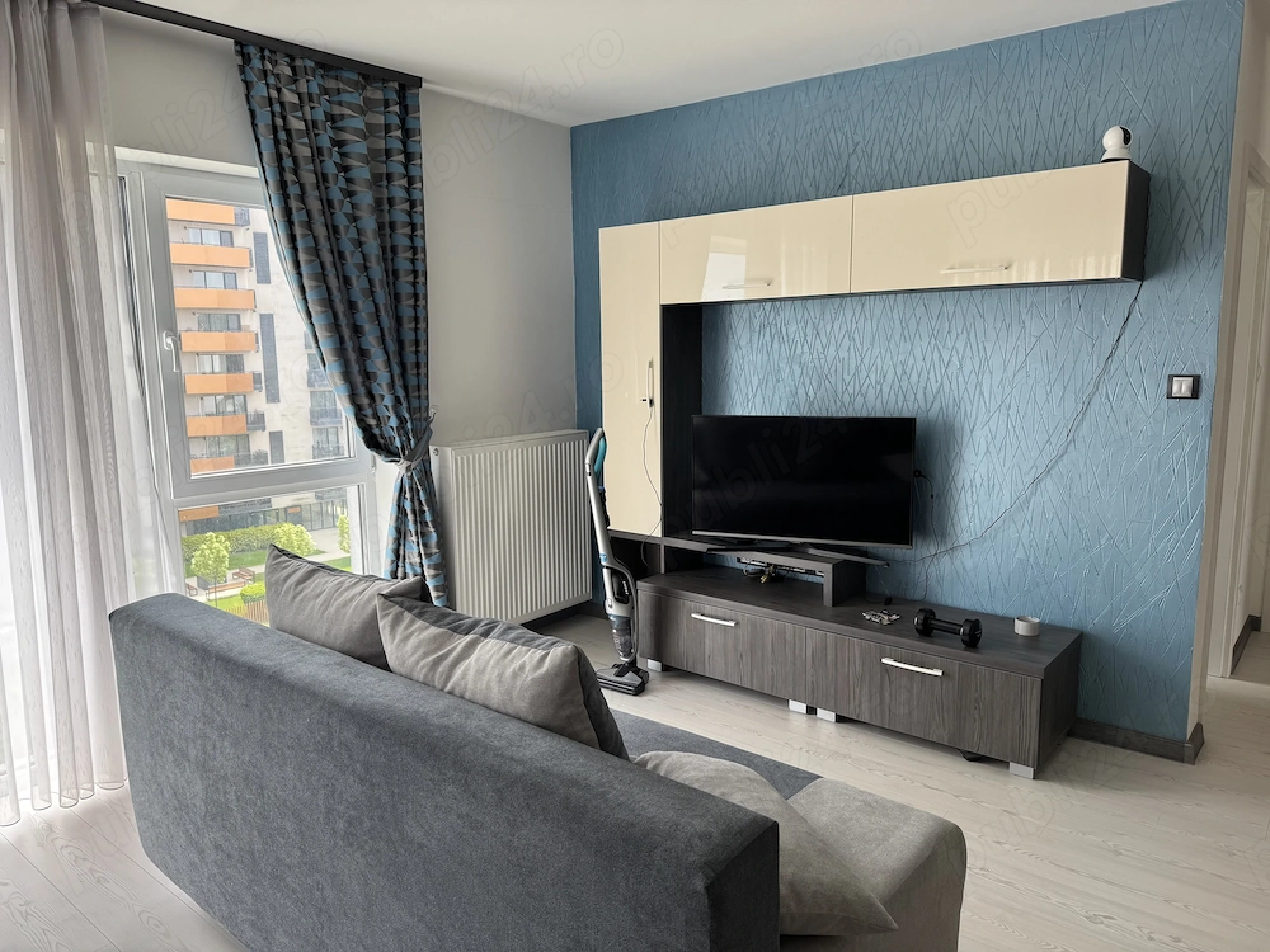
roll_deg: +2.0
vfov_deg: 56.8
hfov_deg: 71.6
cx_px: 635
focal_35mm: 24
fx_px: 881
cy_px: 476
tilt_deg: -7.8
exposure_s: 1/333
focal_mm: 6.76
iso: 80
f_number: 1.78
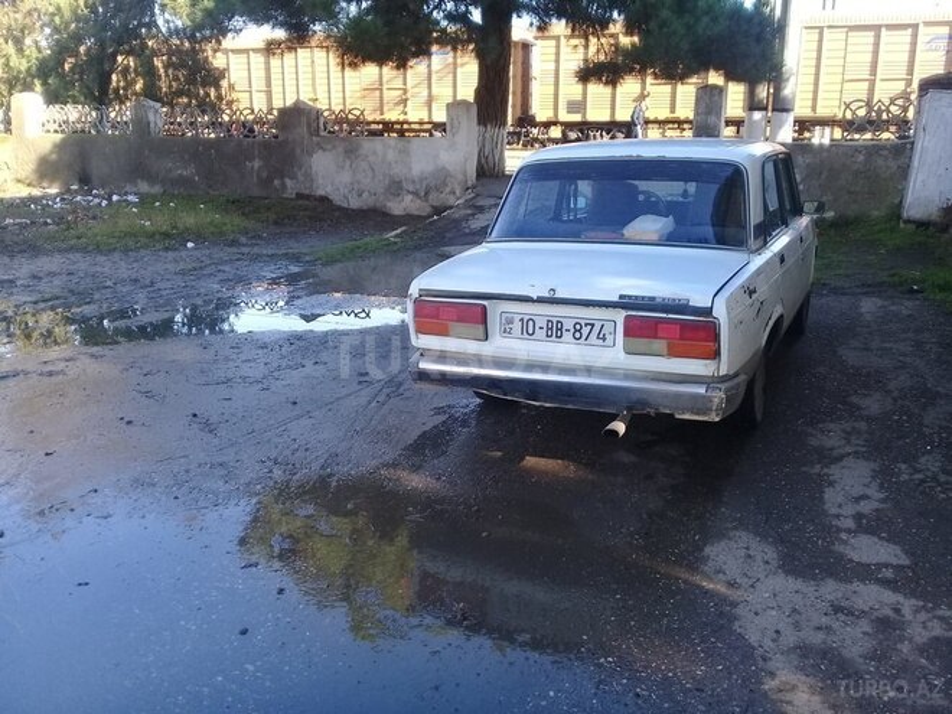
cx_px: 476
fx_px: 853
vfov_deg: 45.4
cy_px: 357
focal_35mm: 31
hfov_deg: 58.4
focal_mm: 3.3
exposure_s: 1/185
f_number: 2.2
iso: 50
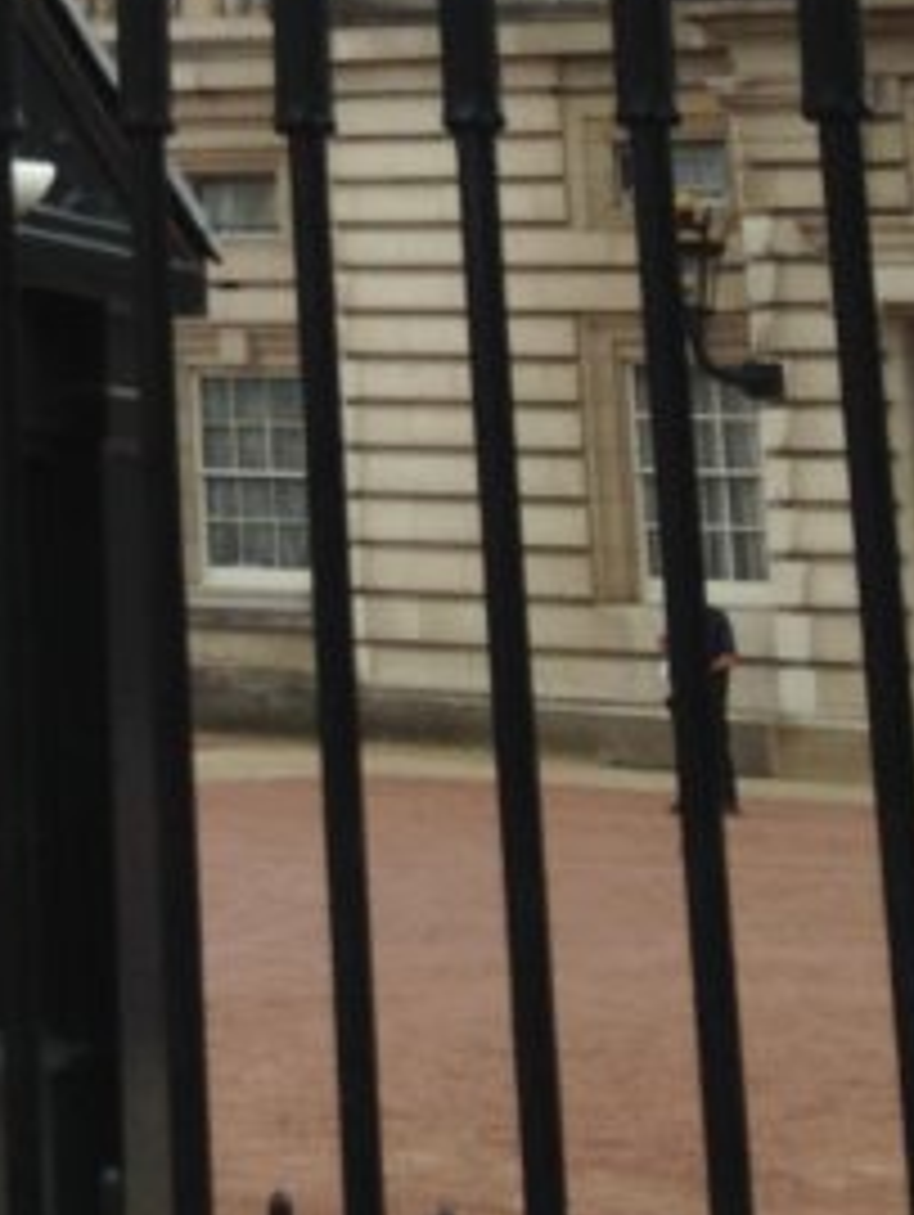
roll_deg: -1.6
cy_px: -572
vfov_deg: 14.7
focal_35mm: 125
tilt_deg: +13.4
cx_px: -626
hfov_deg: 11.2
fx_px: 4394
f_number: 2.4
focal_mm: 4.12
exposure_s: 1/821
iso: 50
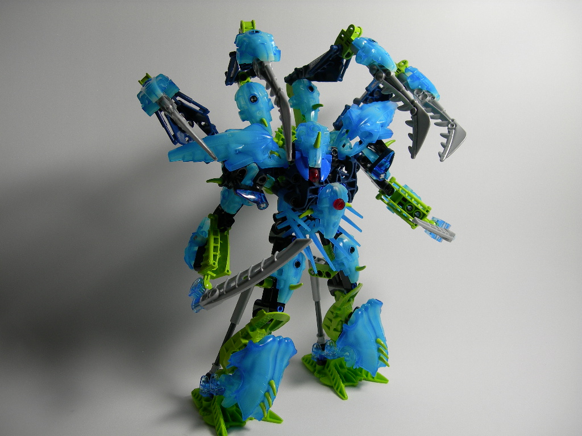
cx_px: 291
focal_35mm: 38
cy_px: 218
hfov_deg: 49.0
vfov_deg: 37.7
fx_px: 639
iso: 50
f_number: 2.8
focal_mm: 7.8
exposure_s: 1/38.6
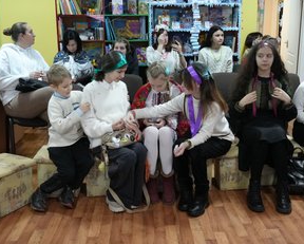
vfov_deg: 34.9
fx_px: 387
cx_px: 171
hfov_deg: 42.8
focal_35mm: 43
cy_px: 106
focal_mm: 33
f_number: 4
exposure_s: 1/160
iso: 10000
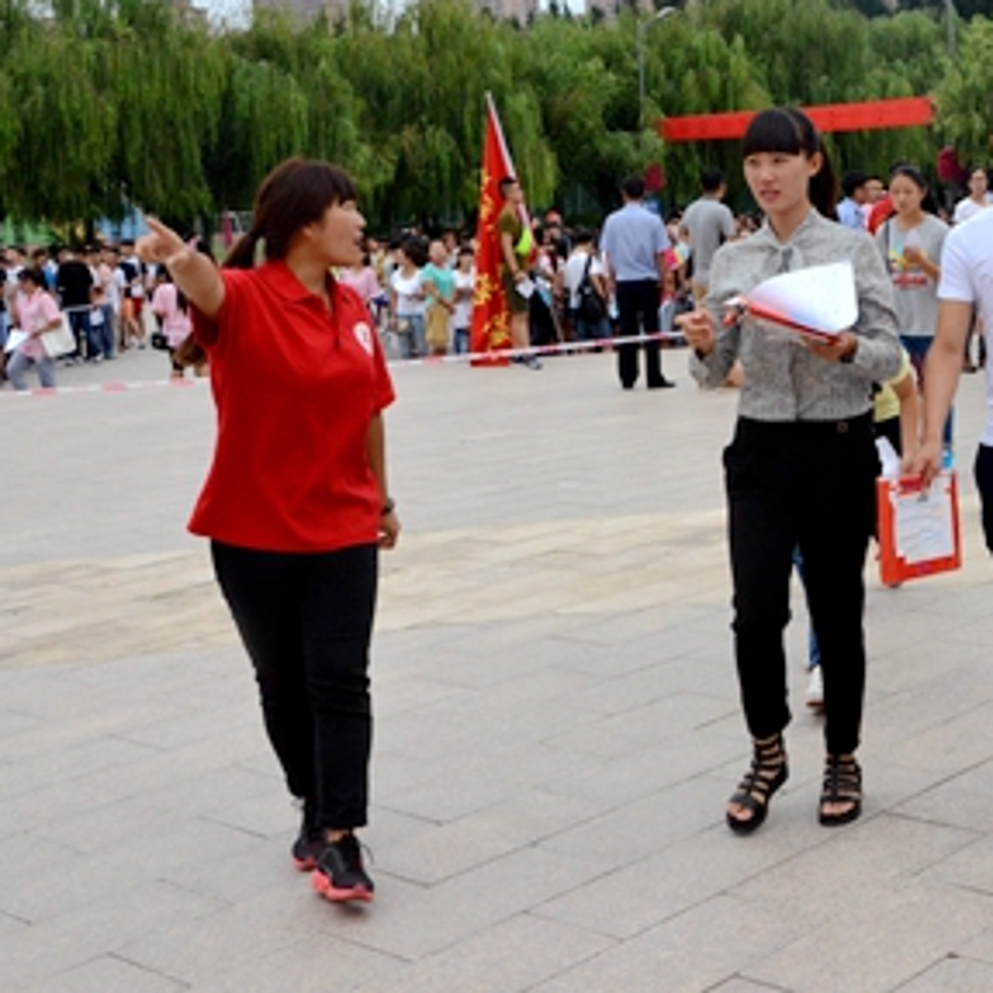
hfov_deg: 29.2
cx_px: 917
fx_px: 1814
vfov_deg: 30.4
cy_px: 348
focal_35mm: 56
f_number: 14
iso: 1600
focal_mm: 21
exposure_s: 1/800
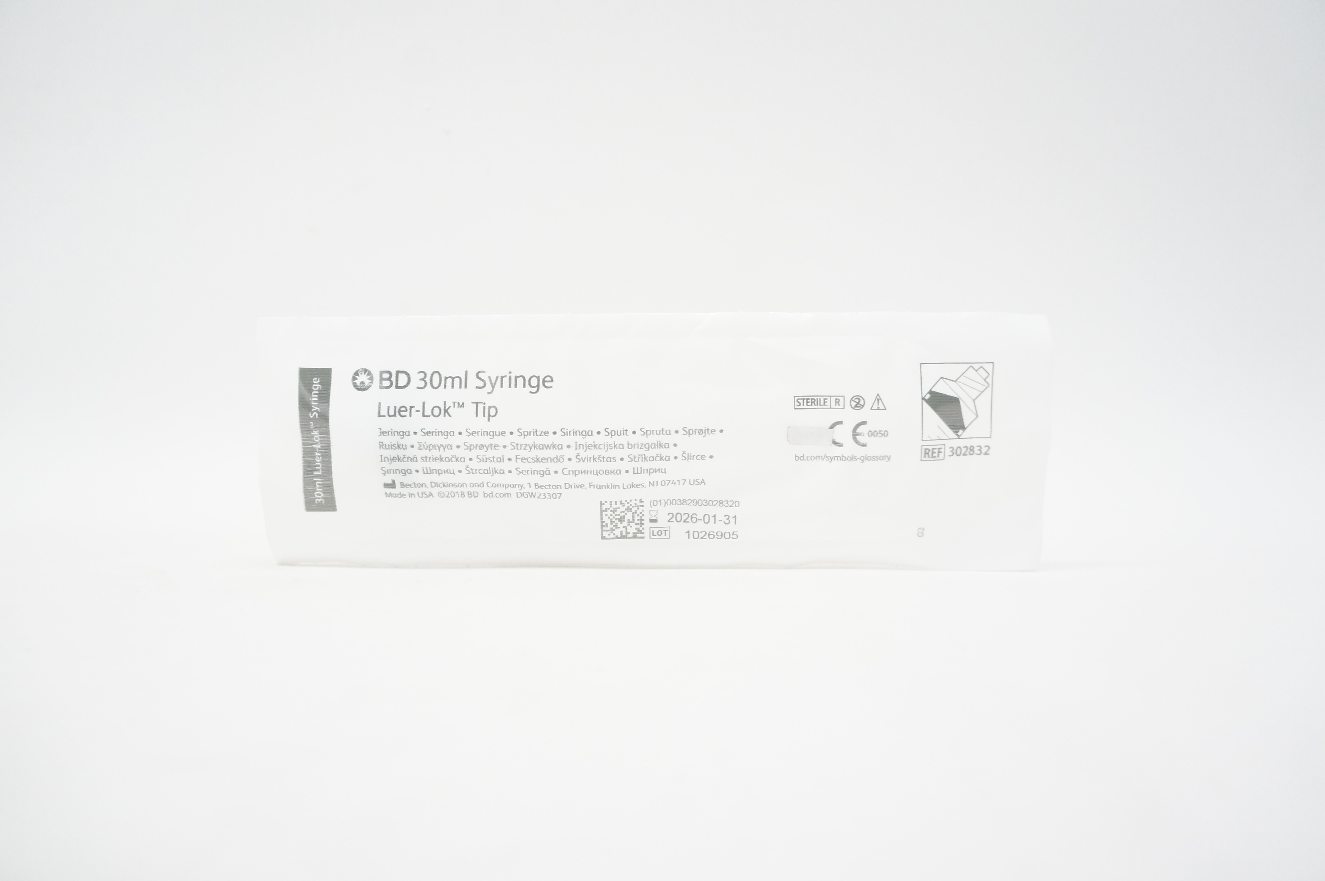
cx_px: 662
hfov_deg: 67.4
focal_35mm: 27
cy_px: 440
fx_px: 993
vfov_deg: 47.8
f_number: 5
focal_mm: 18
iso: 1600
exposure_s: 1/200
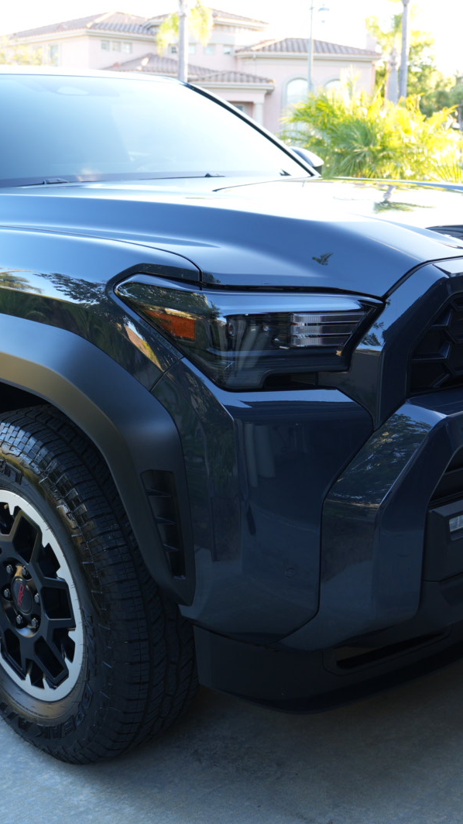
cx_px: 158
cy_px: 413
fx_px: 939
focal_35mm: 43
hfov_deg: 27.5
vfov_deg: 47.4
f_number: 4
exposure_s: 1/60
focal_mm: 18
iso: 200
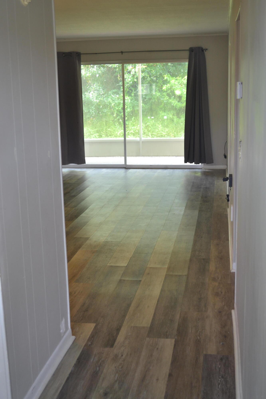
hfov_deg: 28.1
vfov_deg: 41.1
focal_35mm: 48
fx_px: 532
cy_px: 200
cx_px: 133
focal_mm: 32
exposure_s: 1/50
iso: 400
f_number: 4.8
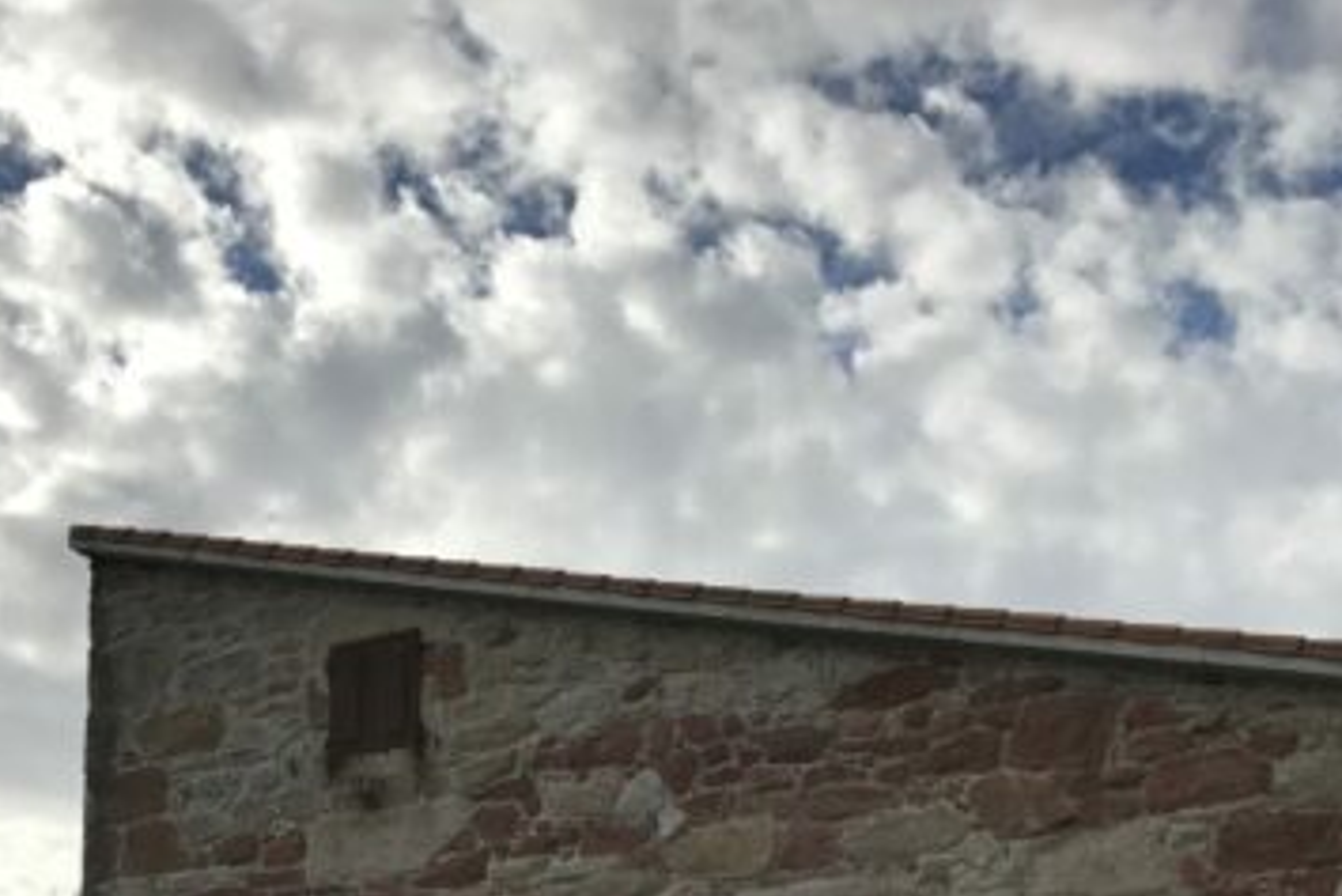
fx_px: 2349
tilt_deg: +10.8
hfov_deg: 31.8
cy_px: 1081
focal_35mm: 63
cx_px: 571
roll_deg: +0.1
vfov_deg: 20.2
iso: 20
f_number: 1.8
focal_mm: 3.99
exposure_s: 1/5988
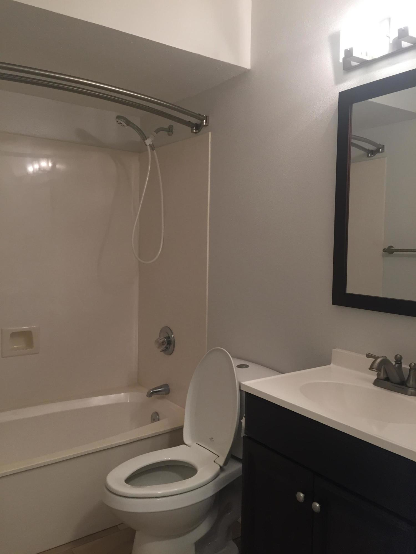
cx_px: 208
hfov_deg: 48.2
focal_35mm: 29
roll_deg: -0.3
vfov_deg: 61.7
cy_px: 277
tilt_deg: -3.5
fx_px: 465
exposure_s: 1/30
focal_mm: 4.15
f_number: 2.2
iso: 64
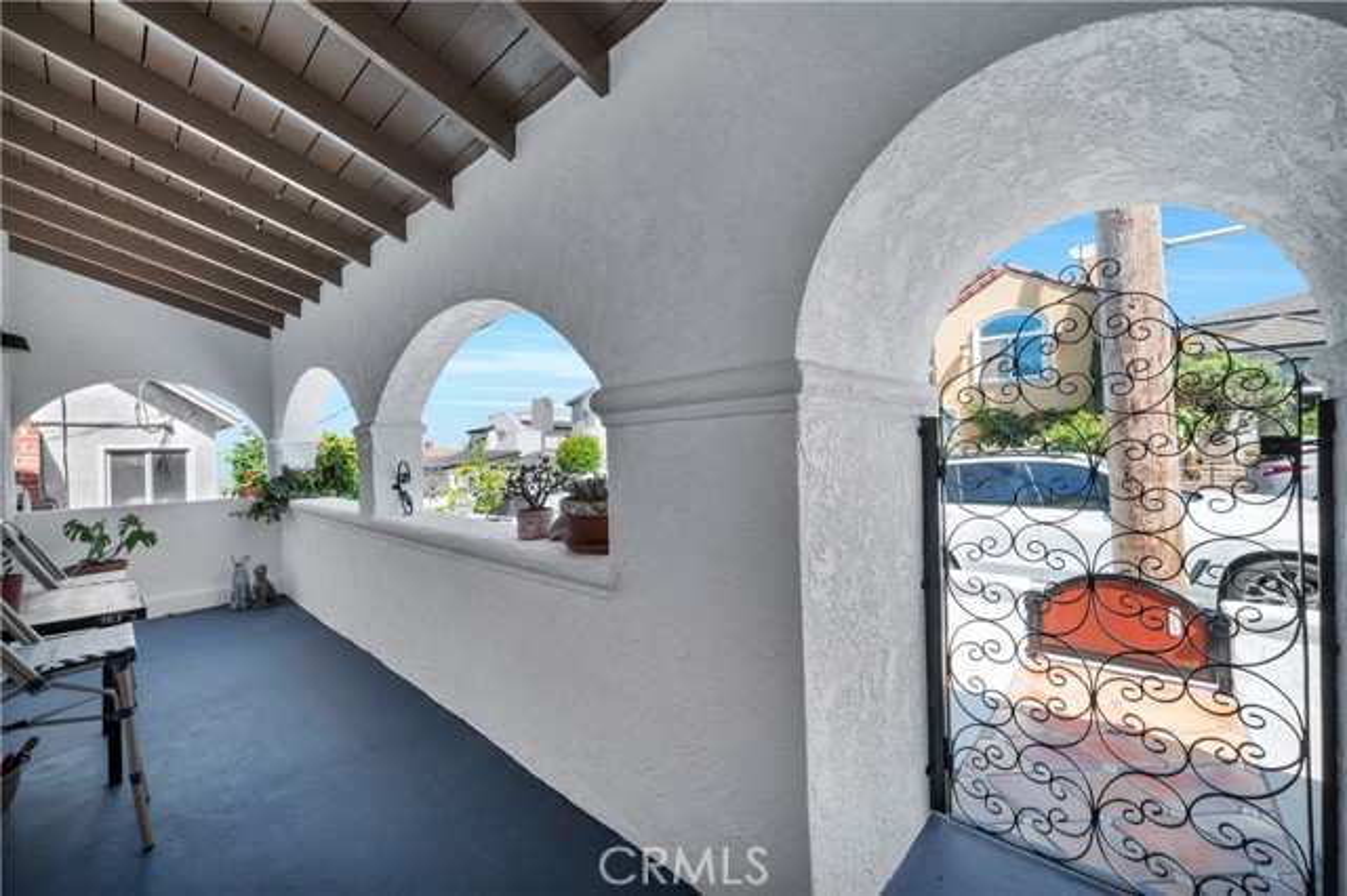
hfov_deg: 104.3
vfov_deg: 81.1
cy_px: 448
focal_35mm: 14
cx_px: 674
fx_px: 524
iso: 1600
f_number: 13
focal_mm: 14
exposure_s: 1/200
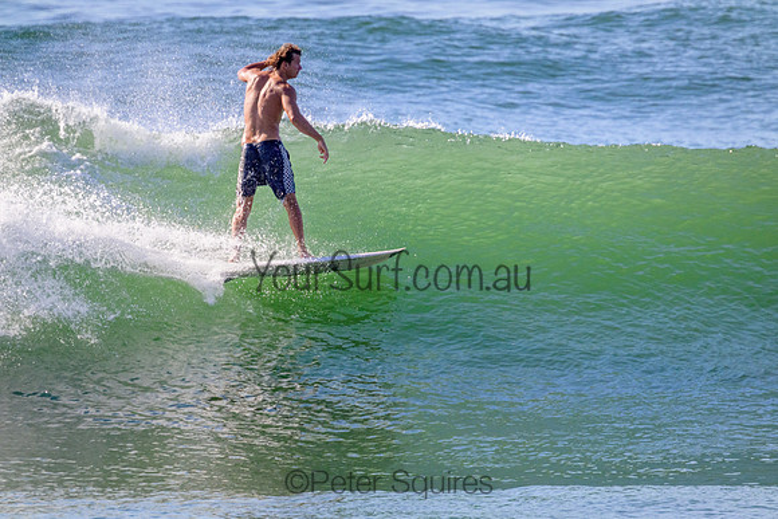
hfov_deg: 2.6
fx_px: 17292
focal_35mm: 800
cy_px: 260
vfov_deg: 1.7
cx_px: 389
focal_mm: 800
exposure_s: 1/2000
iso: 1600
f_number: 11
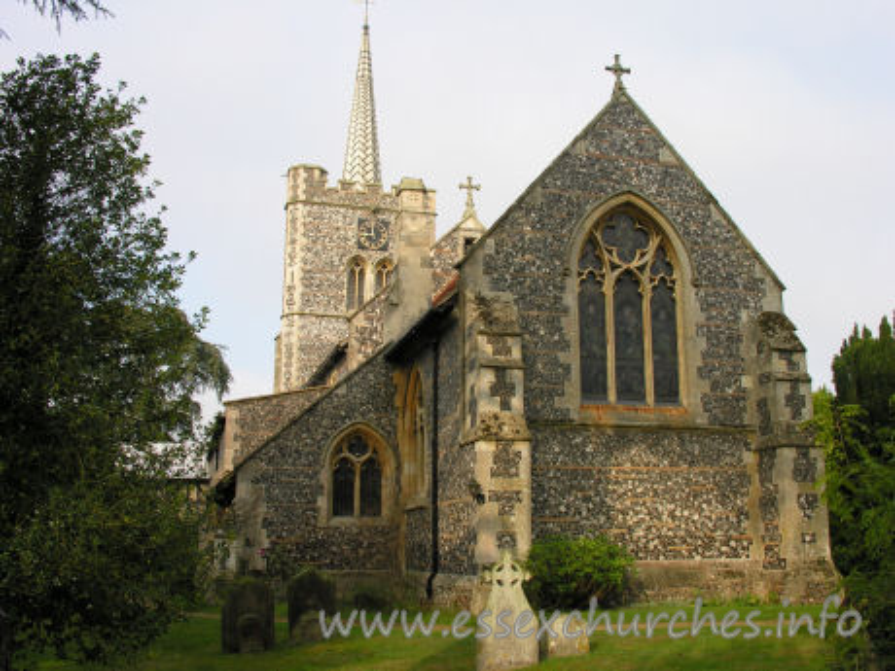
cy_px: 336
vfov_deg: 38.7
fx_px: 957
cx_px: 448
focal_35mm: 37
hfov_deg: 50.1
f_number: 5
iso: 50
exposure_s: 1/136
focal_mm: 9.5
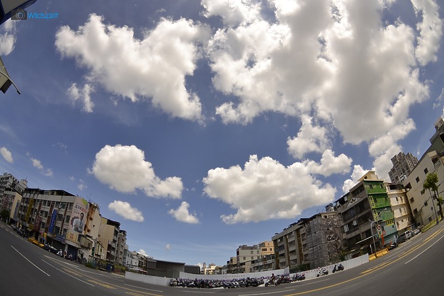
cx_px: 222
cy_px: 148
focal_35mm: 15
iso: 100
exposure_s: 1/1600
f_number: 4.5
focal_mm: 10
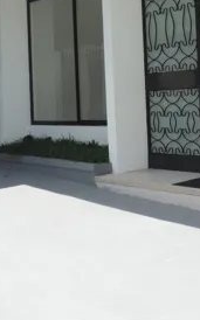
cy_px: 64
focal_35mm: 59
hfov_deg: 21.5
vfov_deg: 33.6
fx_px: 515
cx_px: 176
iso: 80
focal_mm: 4.3
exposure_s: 1/800
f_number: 3
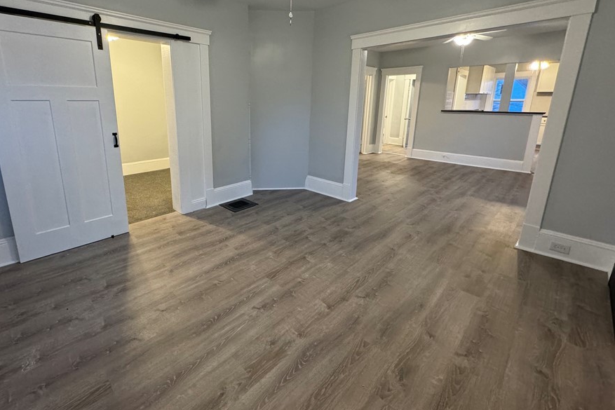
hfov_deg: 92.8
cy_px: 166
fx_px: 290
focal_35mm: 17
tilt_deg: -13.0
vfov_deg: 69.8
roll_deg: -0.4
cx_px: 268
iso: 400
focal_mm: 2.22
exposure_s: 1/60
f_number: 2.2
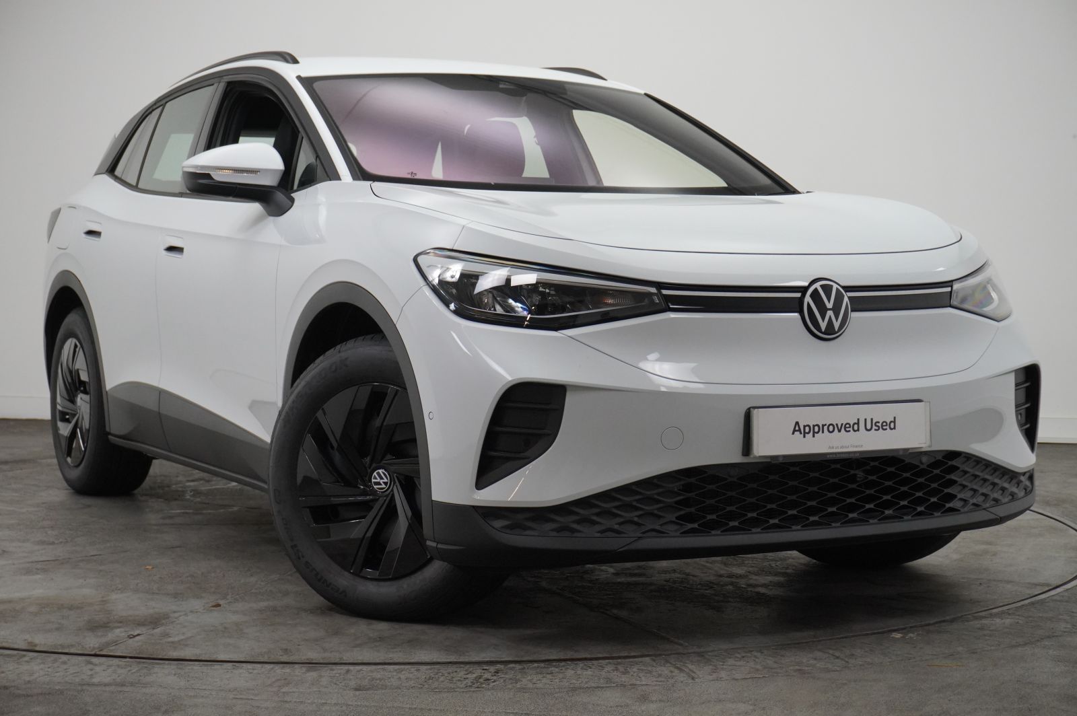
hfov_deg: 32.7
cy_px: 358
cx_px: 538
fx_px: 1838
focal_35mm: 62
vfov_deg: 22.0
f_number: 5.6
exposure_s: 1/160
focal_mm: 41
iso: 2000
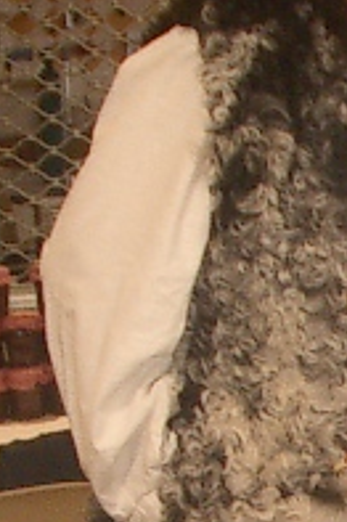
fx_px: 2737
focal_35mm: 189
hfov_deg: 6.9
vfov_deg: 10.6
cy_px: 697
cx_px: 821
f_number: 2.6
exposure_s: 1/40
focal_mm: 5.8
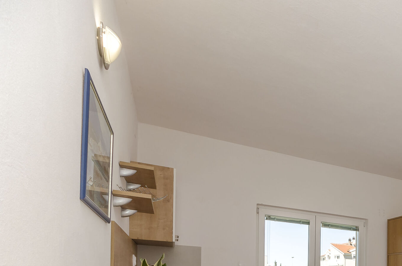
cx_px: 408
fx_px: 346
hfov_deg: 48.8
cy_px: 270
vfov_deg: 37.4
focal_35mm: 31
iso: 100
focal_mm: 10
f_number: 8
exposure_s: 1/100
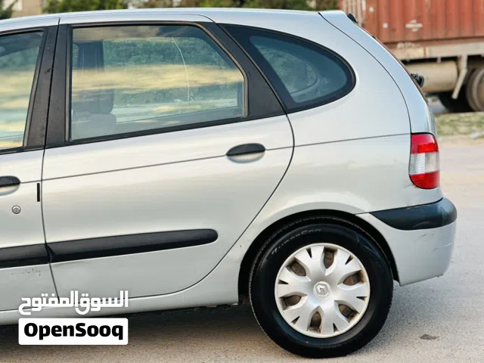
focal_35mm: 77
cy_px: 182
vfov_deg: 19.1
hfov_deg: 25.3
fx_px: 1077
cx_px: 242
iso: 50
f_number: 2.8
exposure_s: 1/121
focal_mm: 9
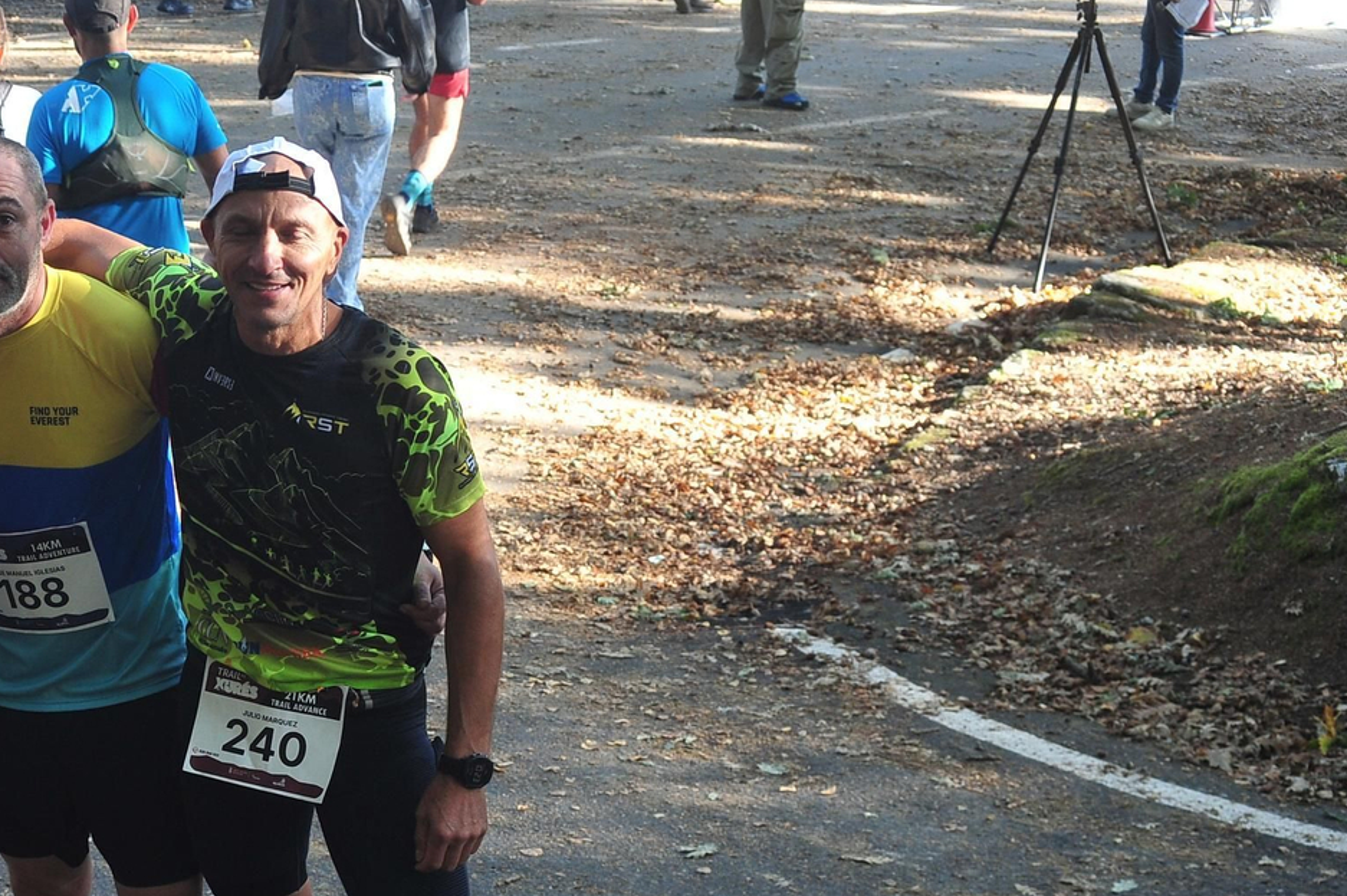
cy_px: 721
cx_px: 236
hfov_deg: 24.3
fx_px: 3065
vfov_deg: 16.5
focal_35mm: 82
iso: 1000
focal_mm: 48
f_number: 5.6
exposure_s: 1/125
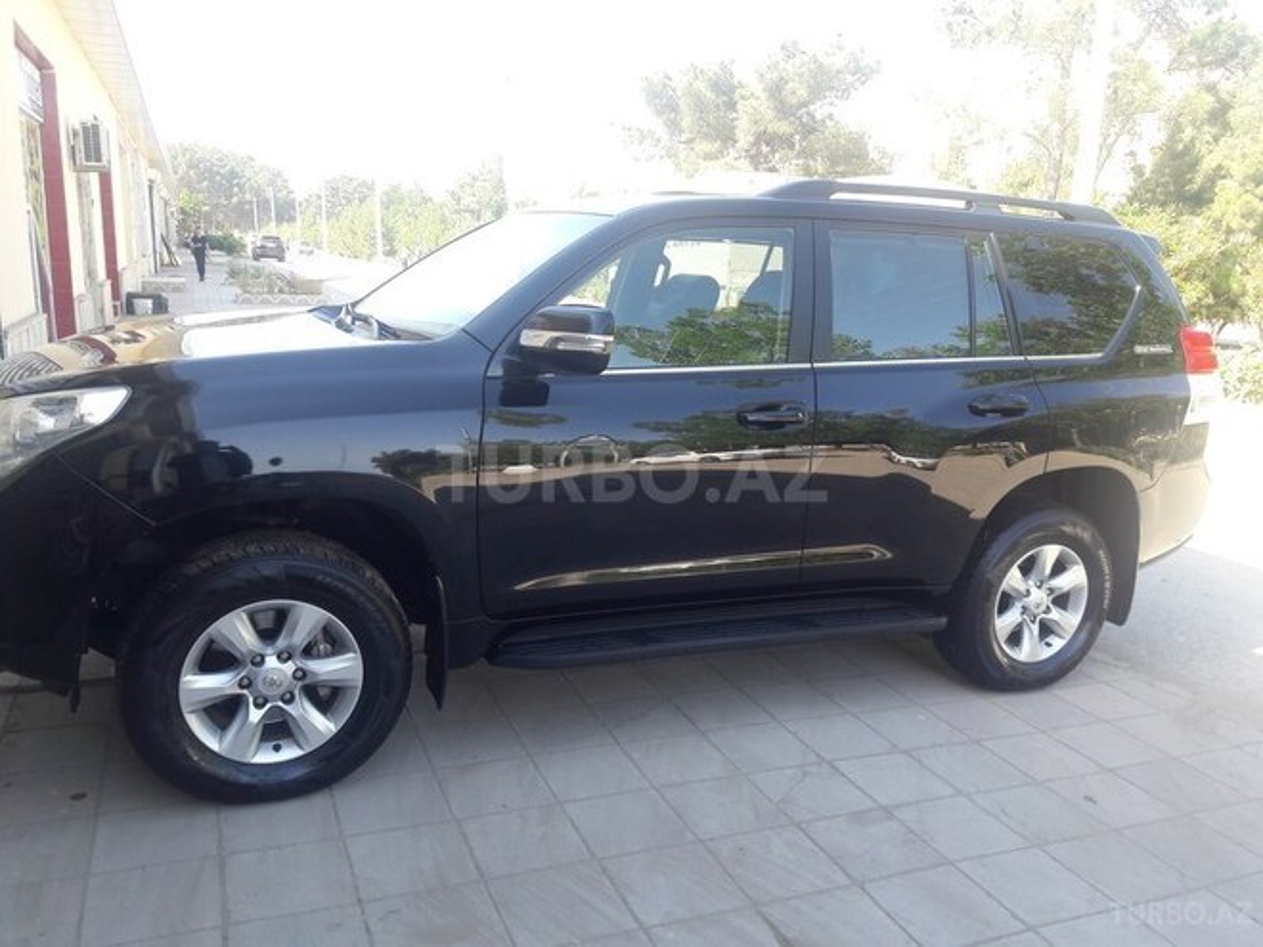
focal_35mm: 28
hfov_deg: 63.4
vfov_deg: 49.7
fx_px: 1022
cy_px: 474
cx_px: 632
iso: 40
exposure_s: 1/152
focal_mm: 3.7
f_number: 1.9
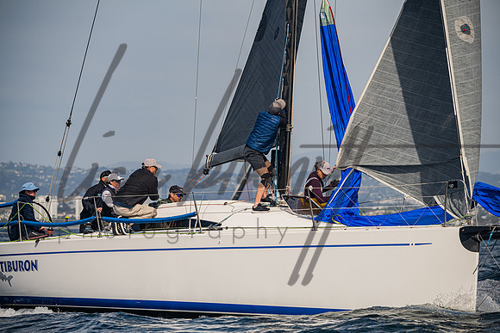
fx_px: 2917
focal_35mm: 210
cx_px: 250
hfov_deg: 9.8
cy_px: 166
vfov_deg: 6.5
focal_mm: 210
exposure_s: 1/3200
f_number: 6.3
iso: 320
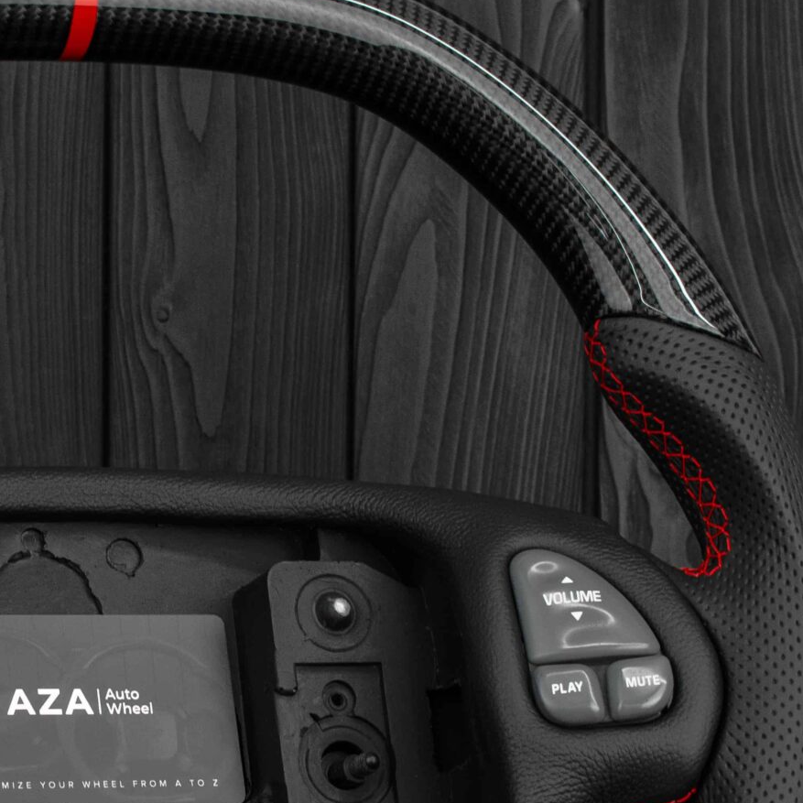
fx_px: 3418
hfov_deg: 13.3
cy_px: 668
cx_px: 88
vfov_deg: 13.3
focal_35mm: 130
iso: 500
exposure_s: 1/125
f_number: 6.3
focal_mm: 35
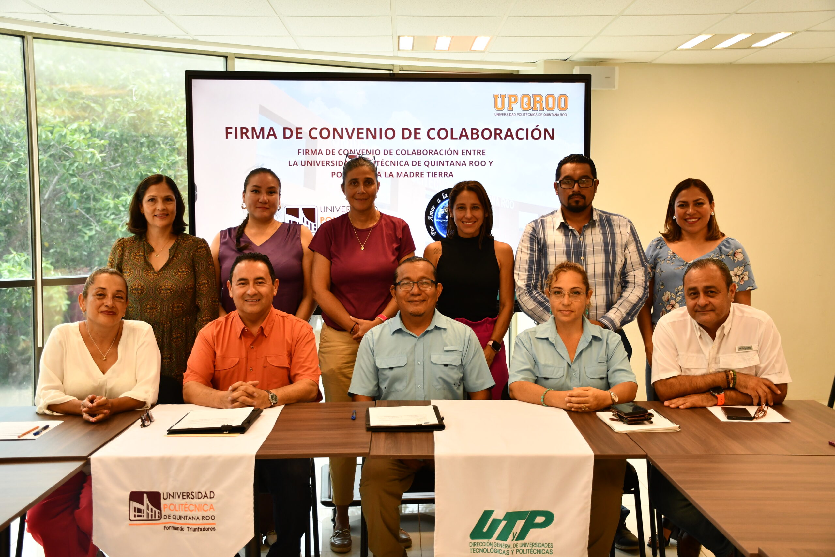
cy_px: 278
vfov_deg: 33.4
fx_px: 928
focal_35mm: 40
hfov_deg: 48.5
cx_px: 418
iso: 800
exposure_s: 1/125
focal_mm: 27
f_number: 4
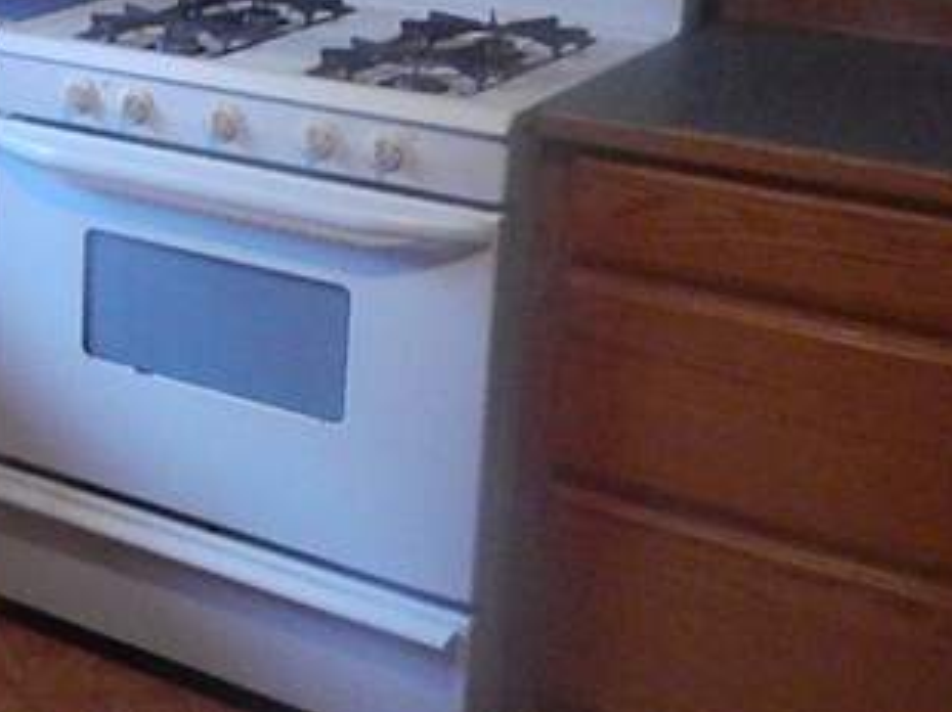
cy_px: 71
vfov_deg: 19.0
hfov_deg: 22.5
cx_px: -338
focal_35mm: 76
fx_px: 2089
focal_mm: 4
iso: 800
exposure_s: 1/20
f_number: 3
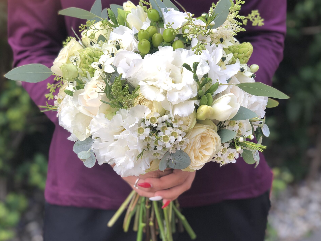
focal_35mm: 70
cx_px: 155
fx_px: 649
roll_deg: +0.3
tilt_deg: -22.0
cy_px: 119
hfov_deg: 27.8
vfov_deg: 21.0
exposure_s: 1/120
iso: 25
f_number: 2.4
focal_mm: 6
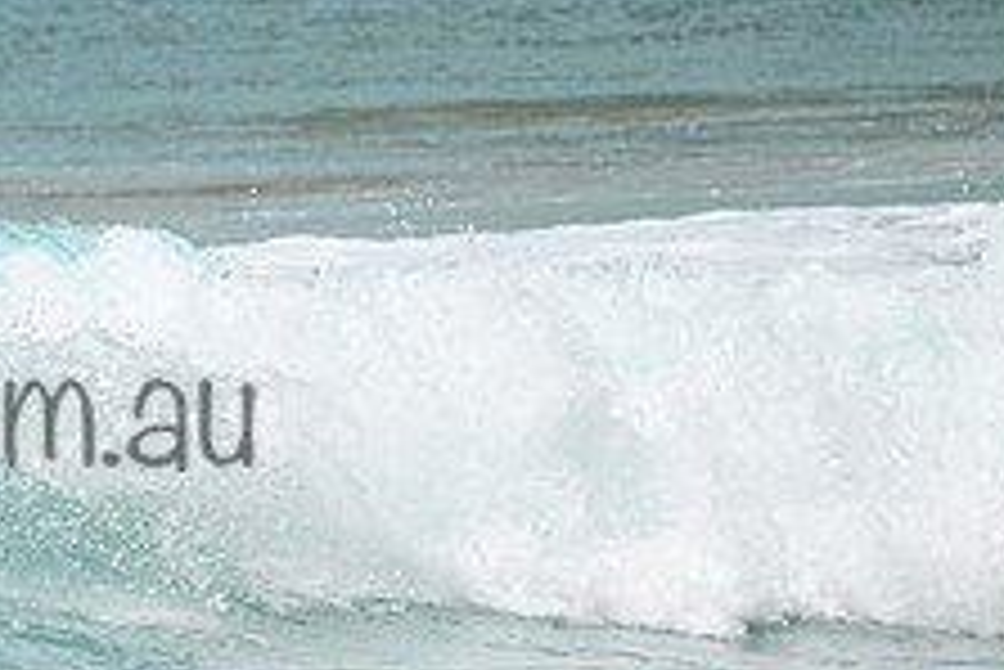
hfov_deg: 1.0
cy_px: 362
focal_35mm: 2083
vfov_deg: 0.7
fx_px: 58128
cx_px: -221
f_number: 11
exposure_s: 1/3200
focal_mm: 800
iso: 1000
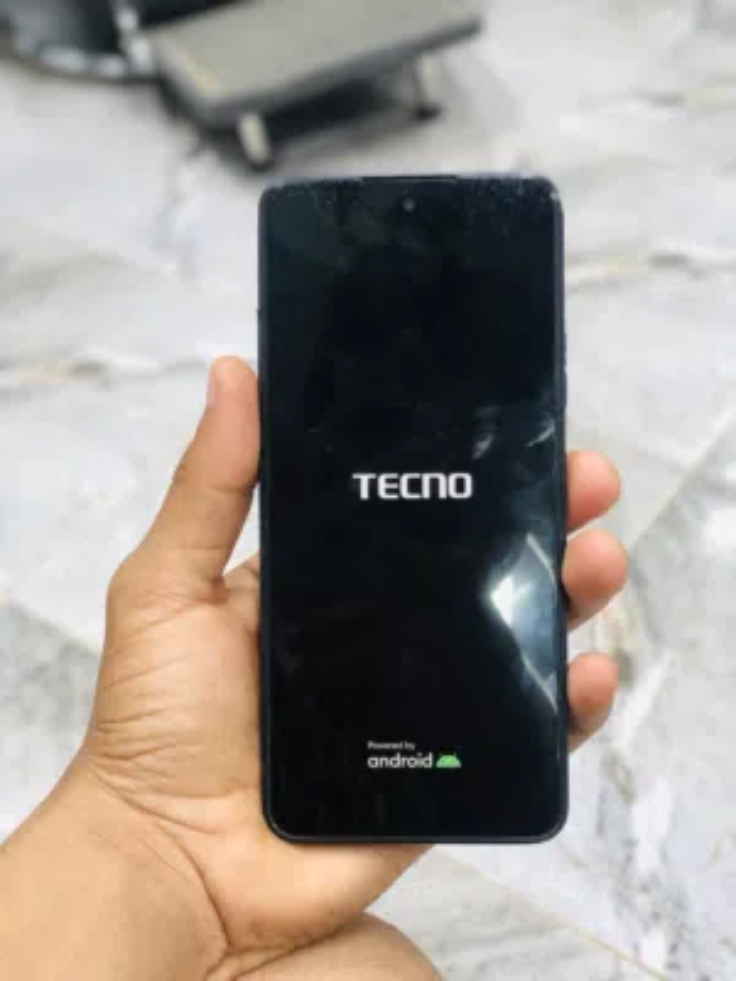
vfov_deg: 36.8
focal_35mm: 52
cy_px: 490
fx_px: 1474
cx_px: 368
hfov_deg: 28.0
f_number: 2.4
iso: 80
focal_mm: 6
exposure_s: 1/33
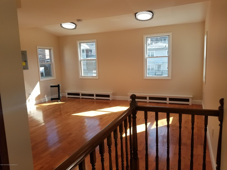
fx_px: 170
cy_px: 85
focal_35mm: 26
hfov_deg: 67.3
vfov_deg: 53.1
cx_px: 114
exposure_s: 1/307
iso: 50
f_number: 1.7
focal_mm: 4.3
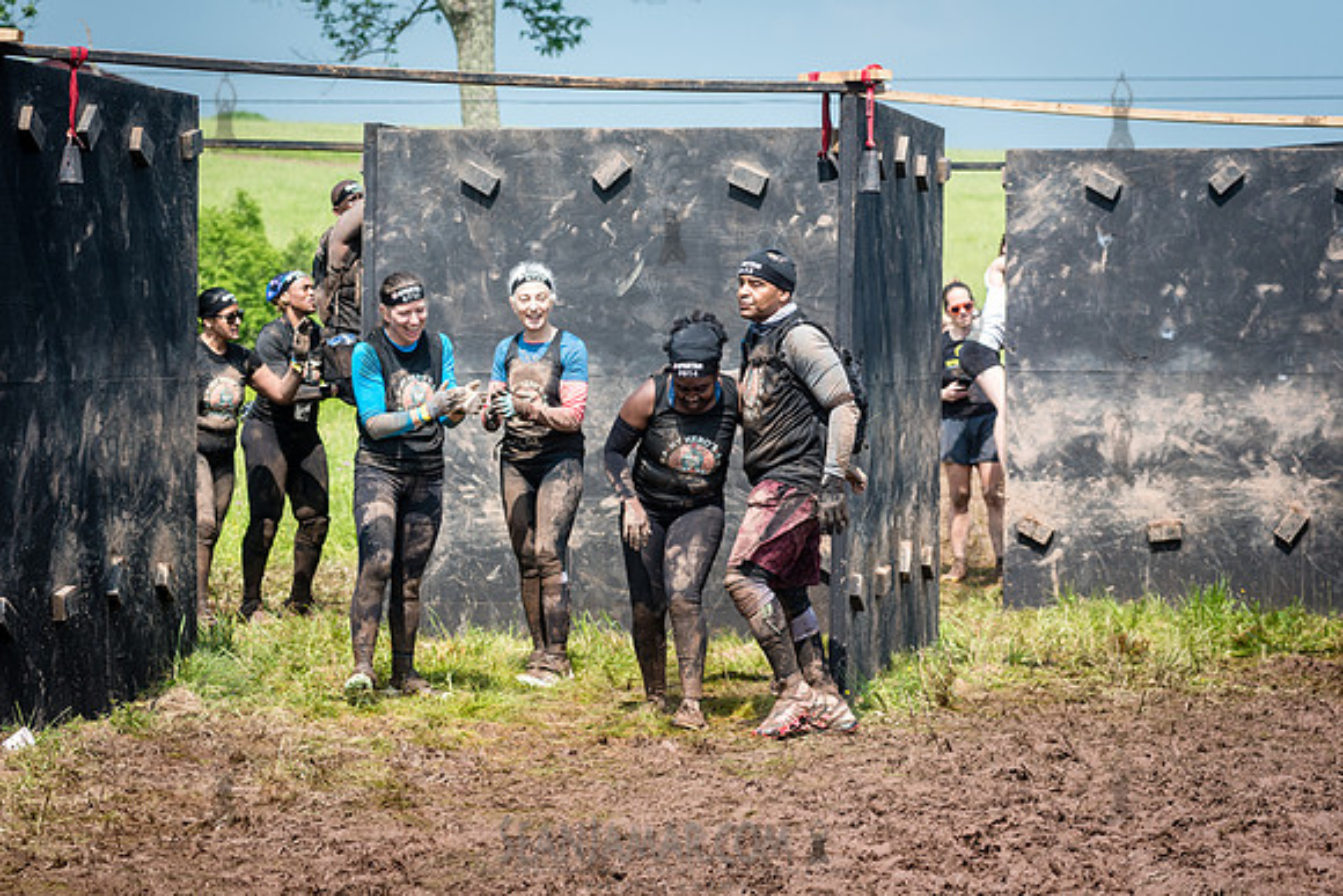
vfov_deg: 13.1
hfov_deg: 19.5
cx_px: 672
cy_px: 448
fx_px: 3915
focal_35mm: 105
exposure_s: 1/1000
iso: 500
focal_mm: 100
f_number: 5.6
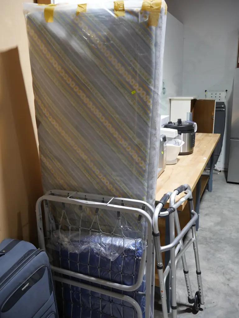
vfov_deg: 63.4
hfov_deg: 49.8
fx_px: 258
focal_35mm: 28
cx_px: 120
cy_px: 159
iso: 320
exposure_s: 1/60
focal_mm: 14
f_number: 3.5
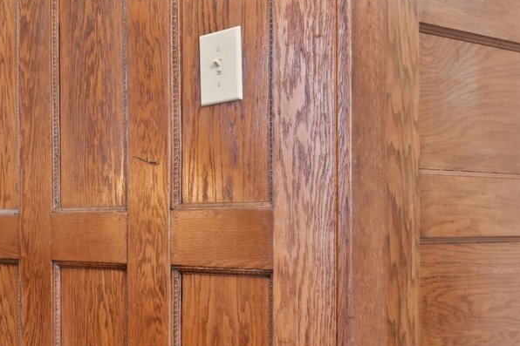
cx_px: -154
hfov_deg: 29.4
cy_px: 234
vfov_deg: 24.5
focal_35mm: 55
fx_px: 794
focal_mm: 16
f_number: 8
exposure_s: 1/2.5
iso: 400
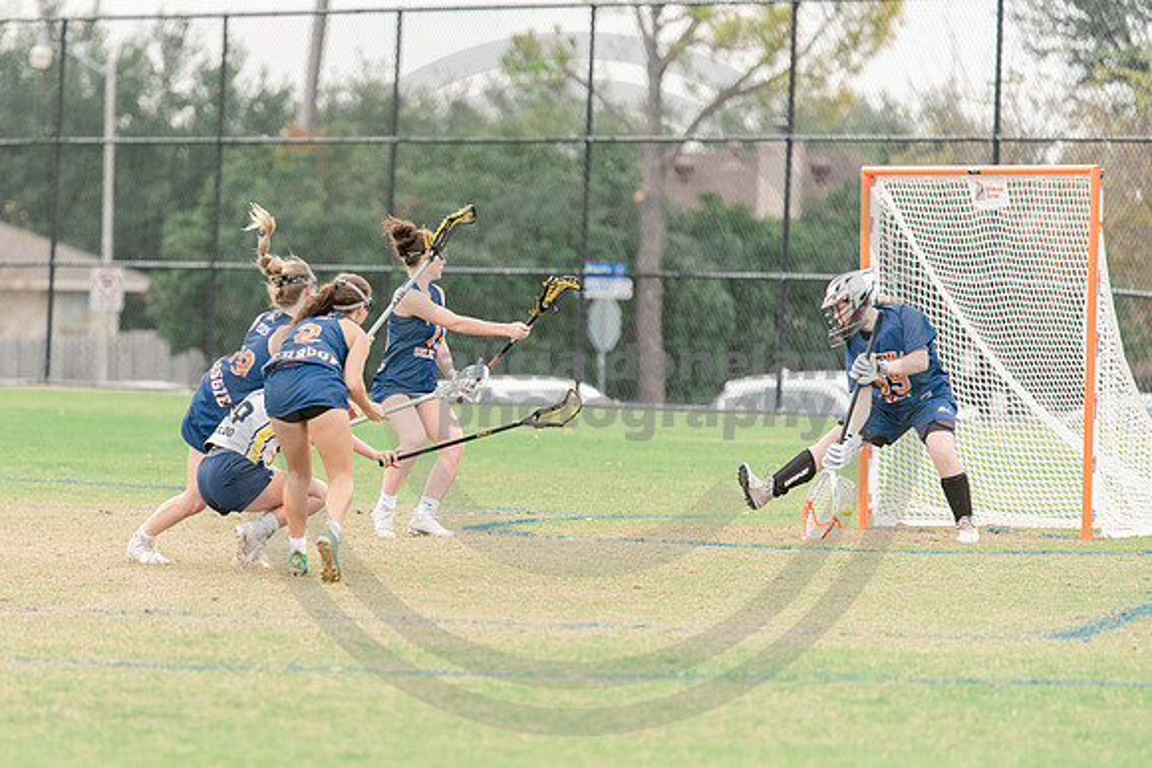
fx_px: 8530
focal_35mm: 267
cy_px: 396
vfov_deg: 5.2
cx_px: 395
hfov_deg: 7.7
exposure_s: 1/1250
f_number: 2.8
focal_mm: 200
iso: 450
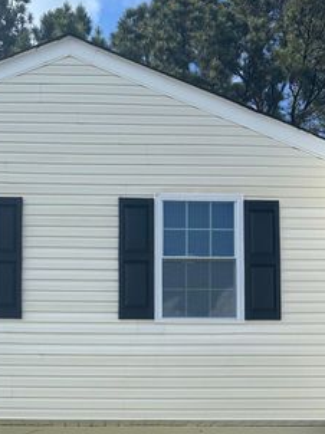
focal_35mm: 53
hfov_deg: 27.3
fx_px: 664
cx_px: 109
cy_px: 465
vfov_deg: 32.3
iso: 80
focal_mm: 6.86
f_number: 1.78
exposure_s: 1/4762
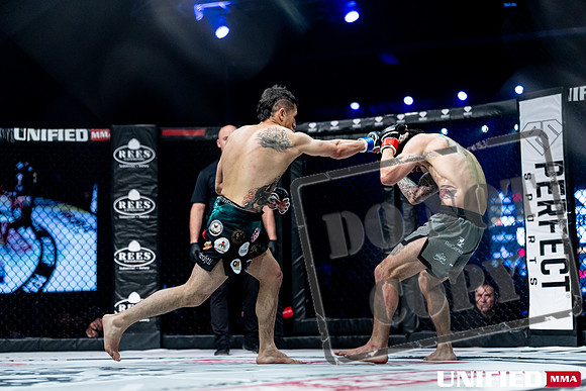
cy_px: 196
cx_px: 293
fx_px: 1042
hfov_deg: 31.4
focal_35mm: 64
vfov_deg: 21.3
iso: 3200
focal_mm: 64
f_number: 2
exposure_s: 1/1250
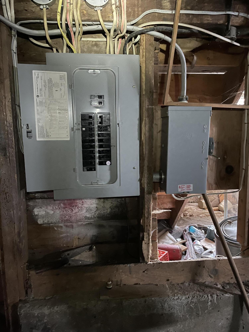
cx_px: 124
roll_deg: +1.0
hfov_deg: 53.1
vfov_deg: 67.3
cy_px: 166
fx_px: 249
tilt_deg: -8.5
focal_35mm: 26
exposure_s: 1/16
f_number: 1.6
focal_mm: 4.2
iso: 1000
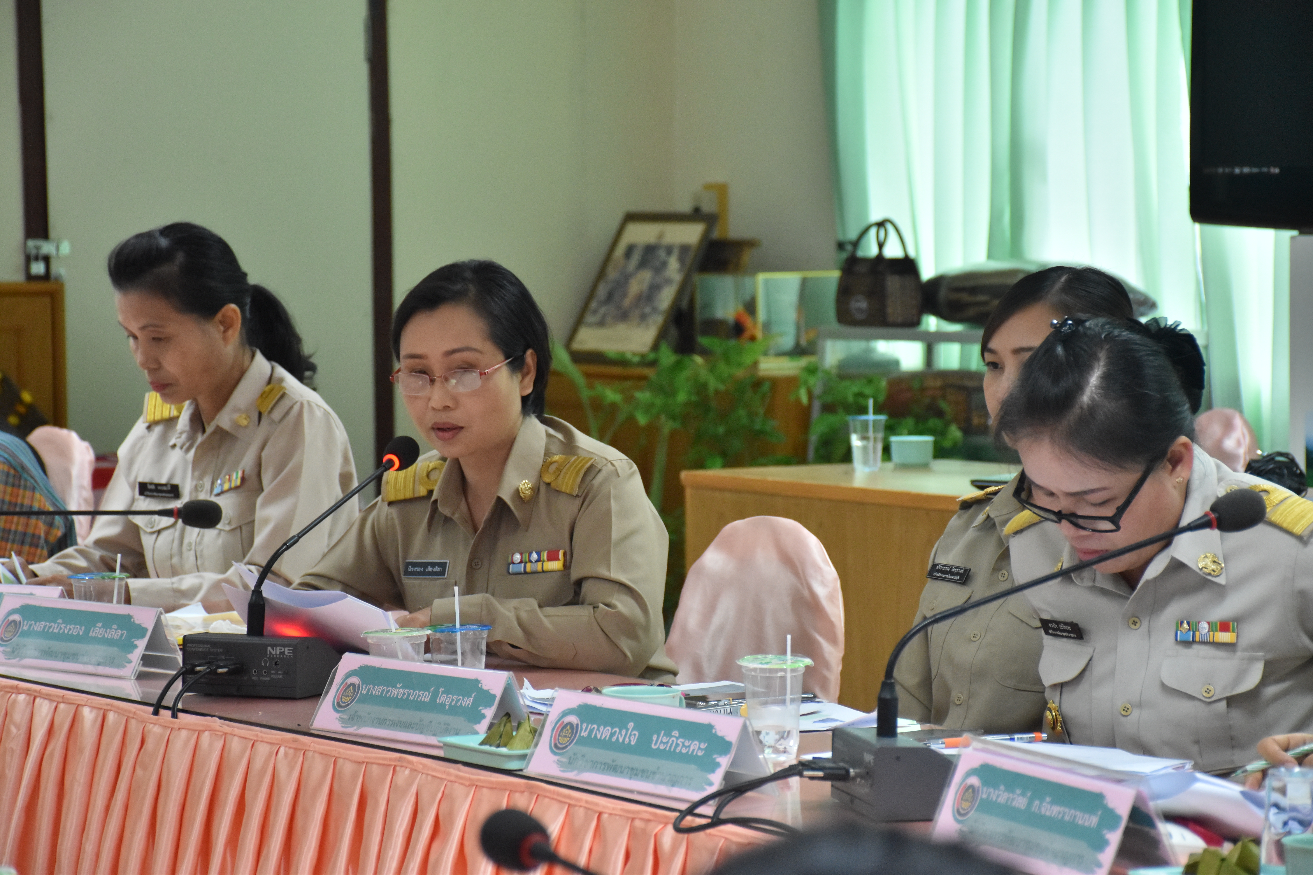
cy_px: 438
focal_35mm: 128
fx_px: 4650
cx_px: 656
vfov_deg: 10.8
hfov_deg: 16.1
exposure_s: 1/125
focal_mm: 85
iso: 1600
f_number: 5.3
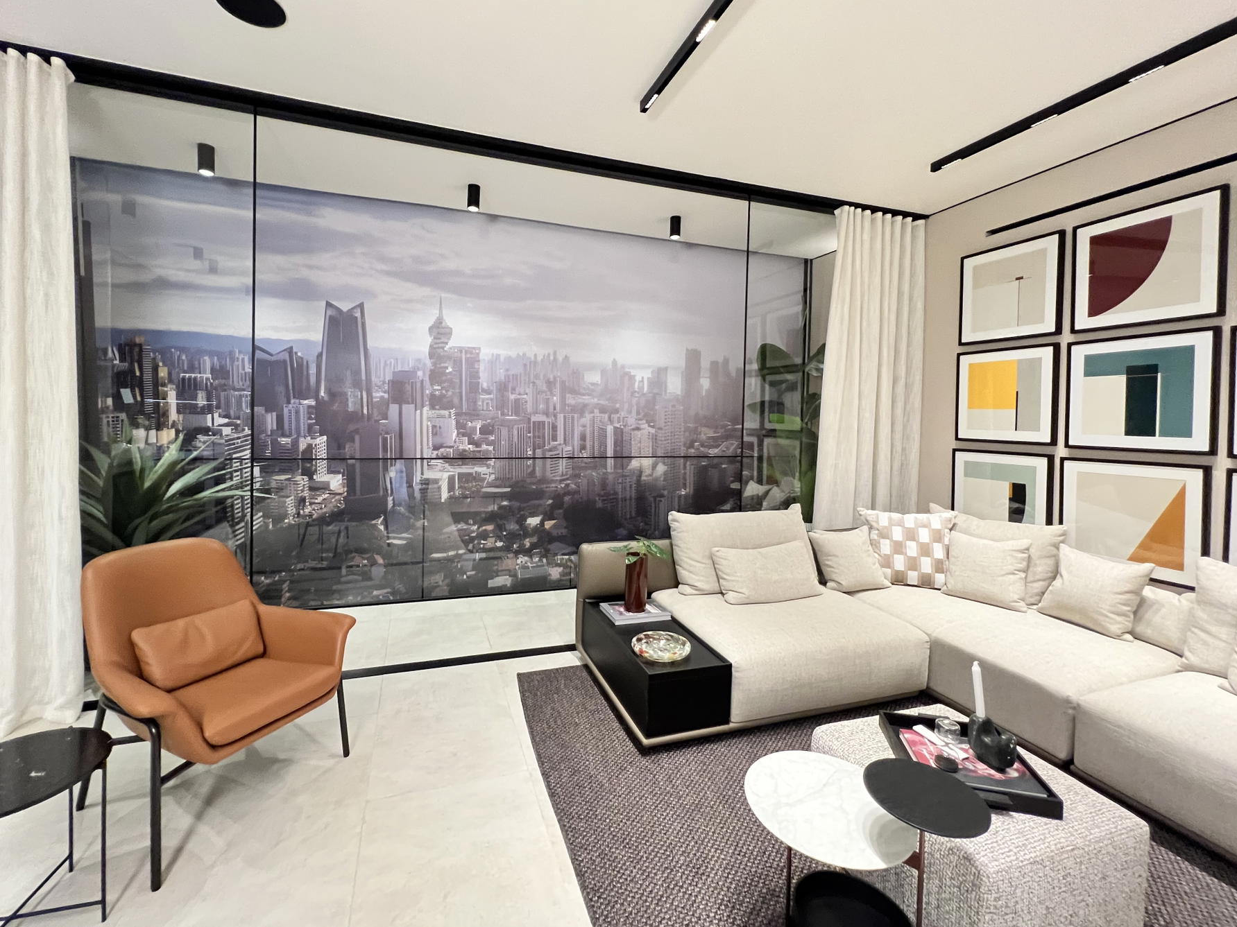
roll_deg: -1.8
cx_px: 599
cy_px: 432
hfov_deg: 102.0
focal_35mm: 14
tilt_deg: -1.7
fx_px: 500
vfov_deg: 85.5
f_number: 1.8
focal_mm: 1.57
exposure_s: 1/53
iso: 500
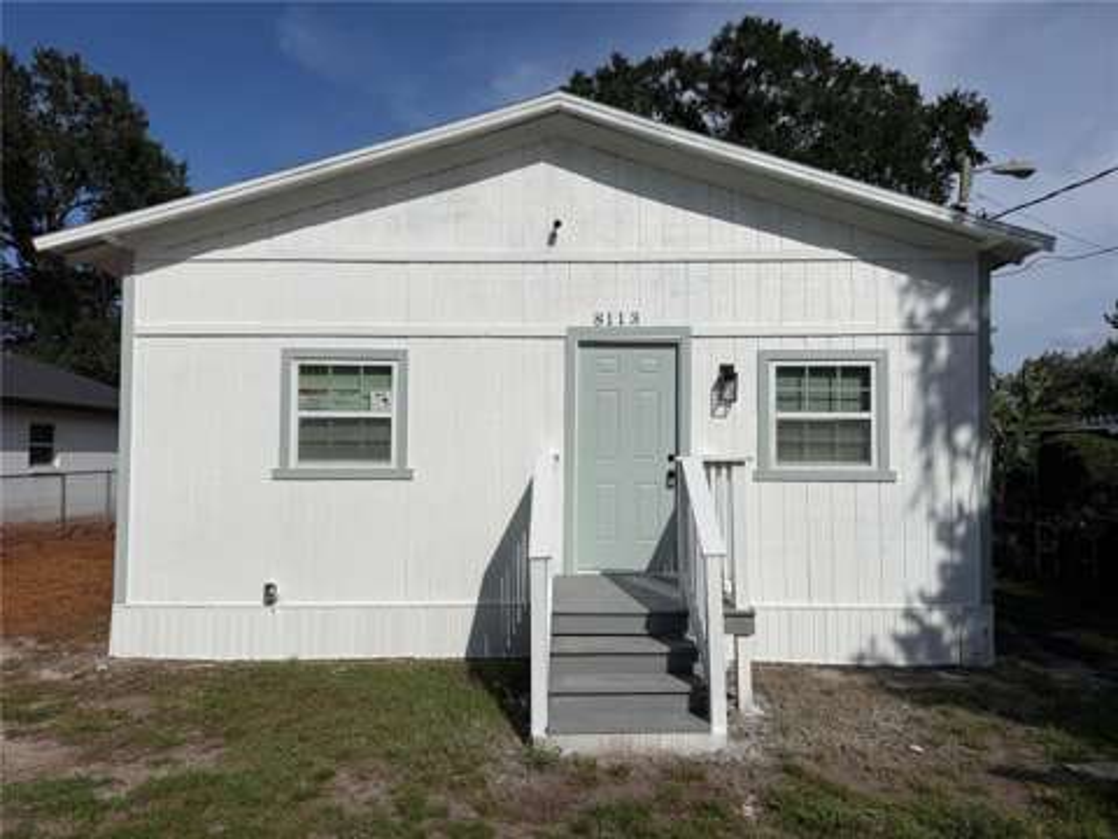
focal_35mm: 24
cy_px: 420
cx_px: 559
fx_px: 775
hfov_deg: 71.6
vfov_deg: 56.8
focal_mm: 6.76
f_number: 1.78
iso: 80
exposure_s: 1/22727
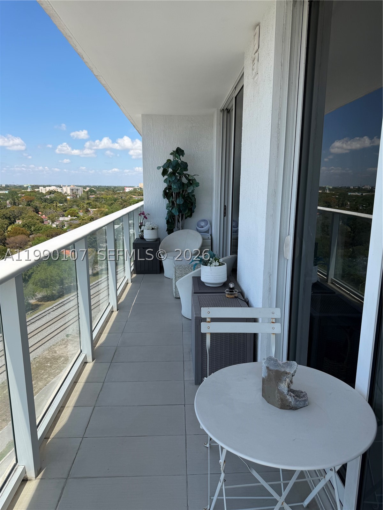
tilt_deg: -11.1
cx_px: 192
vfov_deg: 71.6
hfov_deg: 56.8
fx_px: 354
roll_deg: -0.1
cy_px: 255
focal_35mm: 24
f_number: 1.78
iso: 80
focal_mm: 6.76
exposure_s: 1/3584
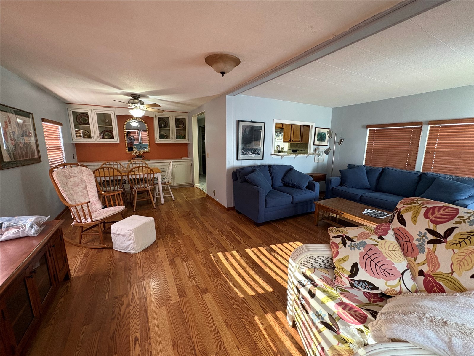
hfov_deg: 102.1
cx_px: 237
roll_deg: -0.3
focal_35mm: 14
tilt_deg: -9.7
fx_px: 192
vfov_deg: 85.7
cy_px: 178
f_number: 2.2
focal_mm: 2.22
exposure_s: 1/60
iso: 400
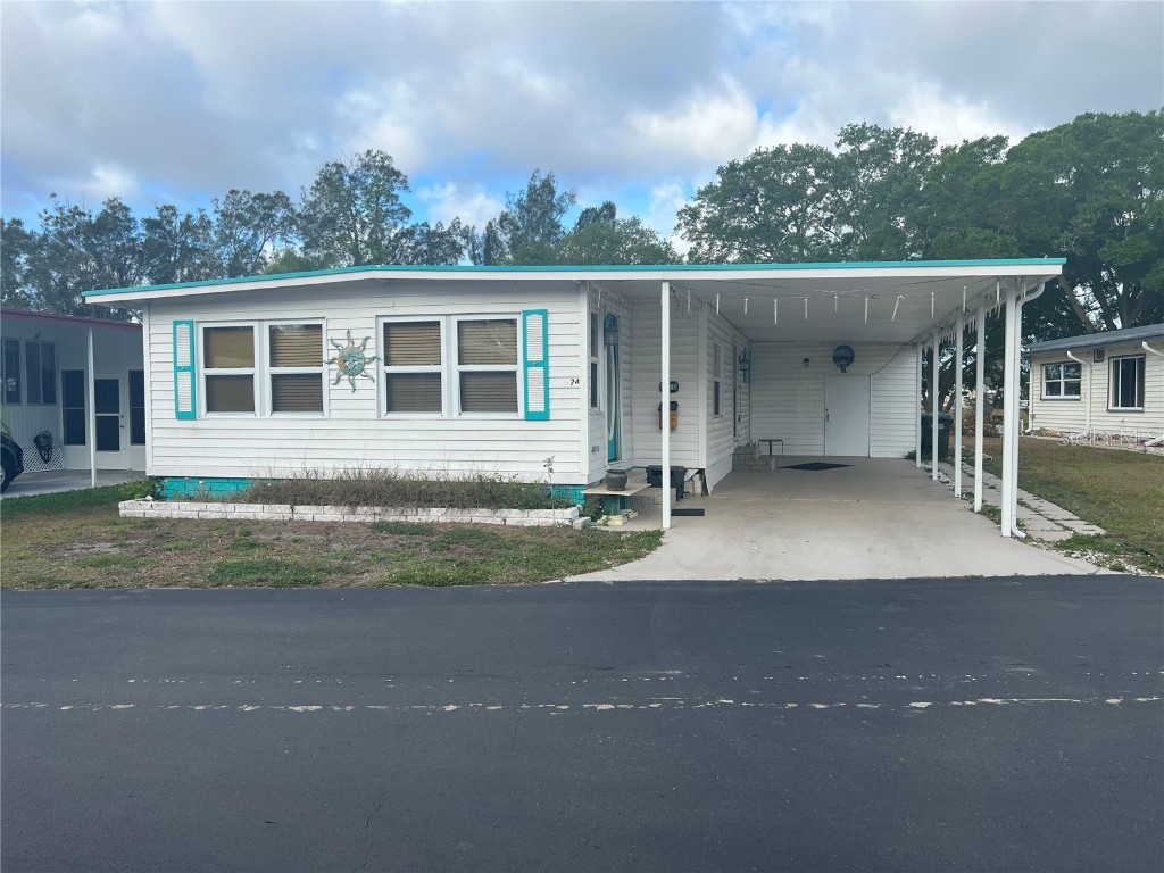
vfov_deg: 53.1
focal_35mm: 26
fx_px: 874
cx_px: 582
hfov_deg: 67.3
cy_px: 436
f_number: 1.5
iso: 50
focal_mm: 5.7
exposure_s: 1/2841
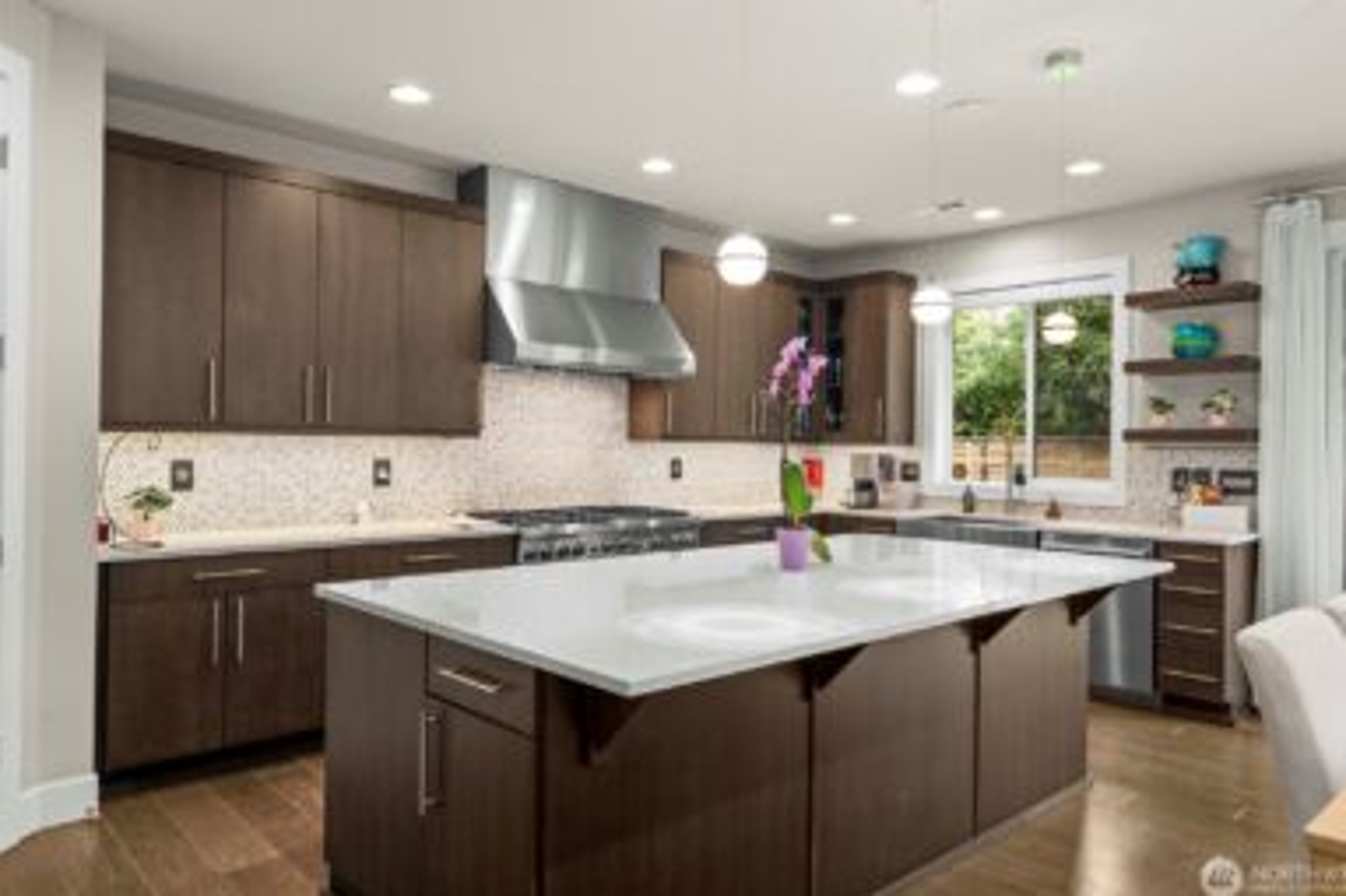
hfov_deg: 76.1
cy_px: 441
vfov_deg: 55.1
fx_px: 860
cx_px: 699
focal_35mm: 23
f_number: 7.1
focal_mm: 22
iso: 1250
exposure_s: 1/13
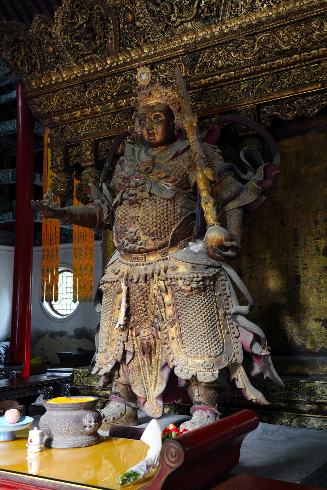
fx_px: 545
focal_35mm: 40
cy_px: 245
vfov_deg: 48.5
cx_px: 164
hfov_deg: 33.4
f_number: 2.8
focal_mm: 26
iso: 1250
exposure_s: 1/40
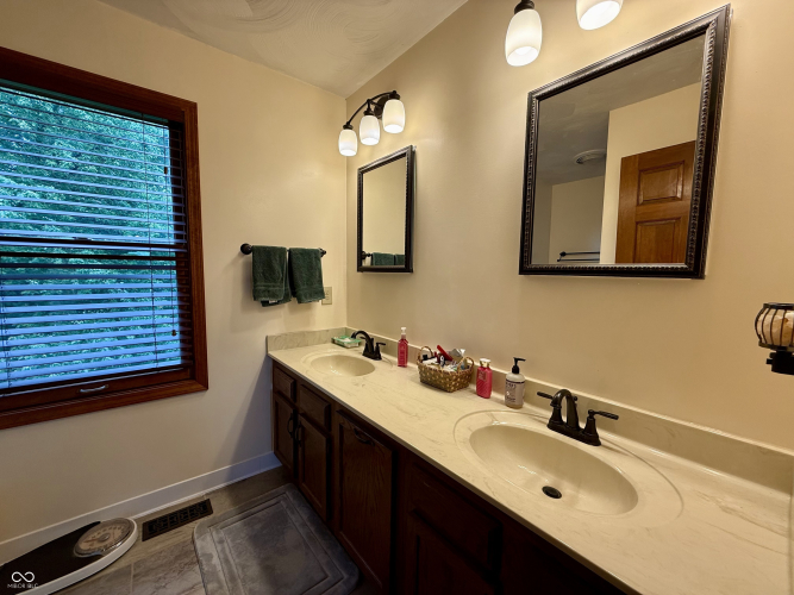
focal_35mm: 14
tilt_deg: -4.3
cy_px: 298
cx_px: 397
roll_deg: -1.1
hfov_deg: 102.1
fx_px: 321
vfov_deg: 85.7
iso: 80
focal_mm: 2.22
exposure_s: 1/120
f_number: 2.2
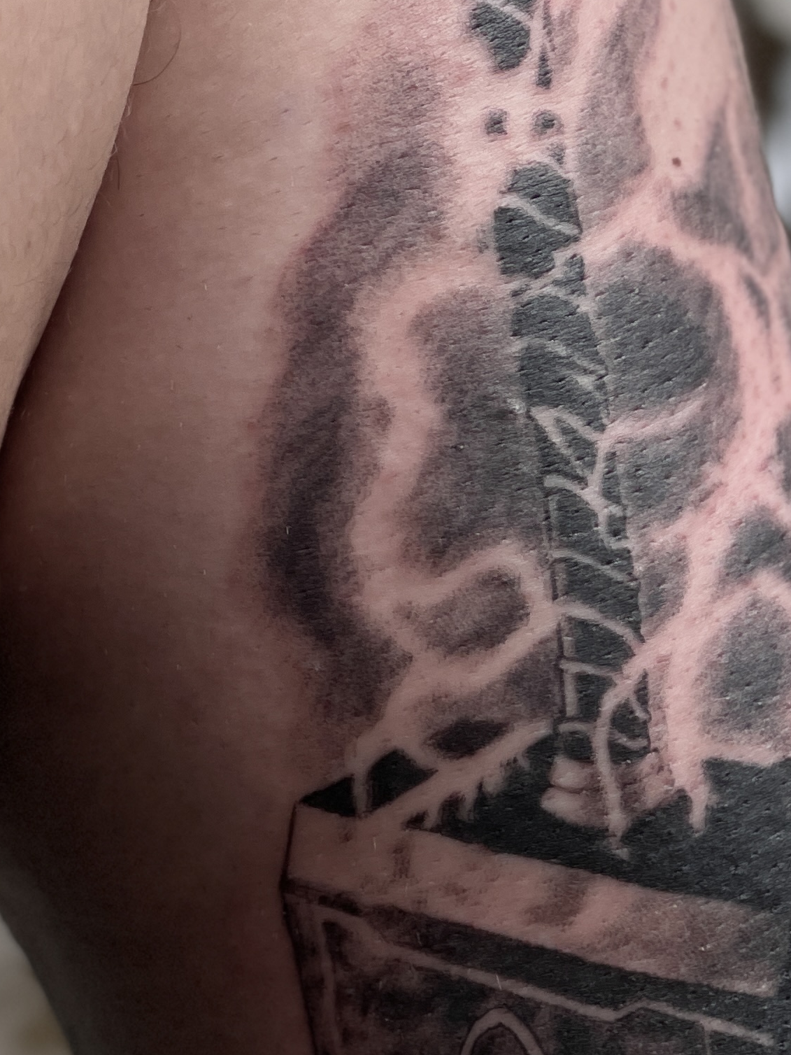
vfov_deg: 14.1
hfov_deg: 10.6
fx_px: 4235
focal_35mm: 139
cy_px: 931
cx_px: 757
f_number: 2
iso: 25
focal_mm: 6
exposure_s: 1/228
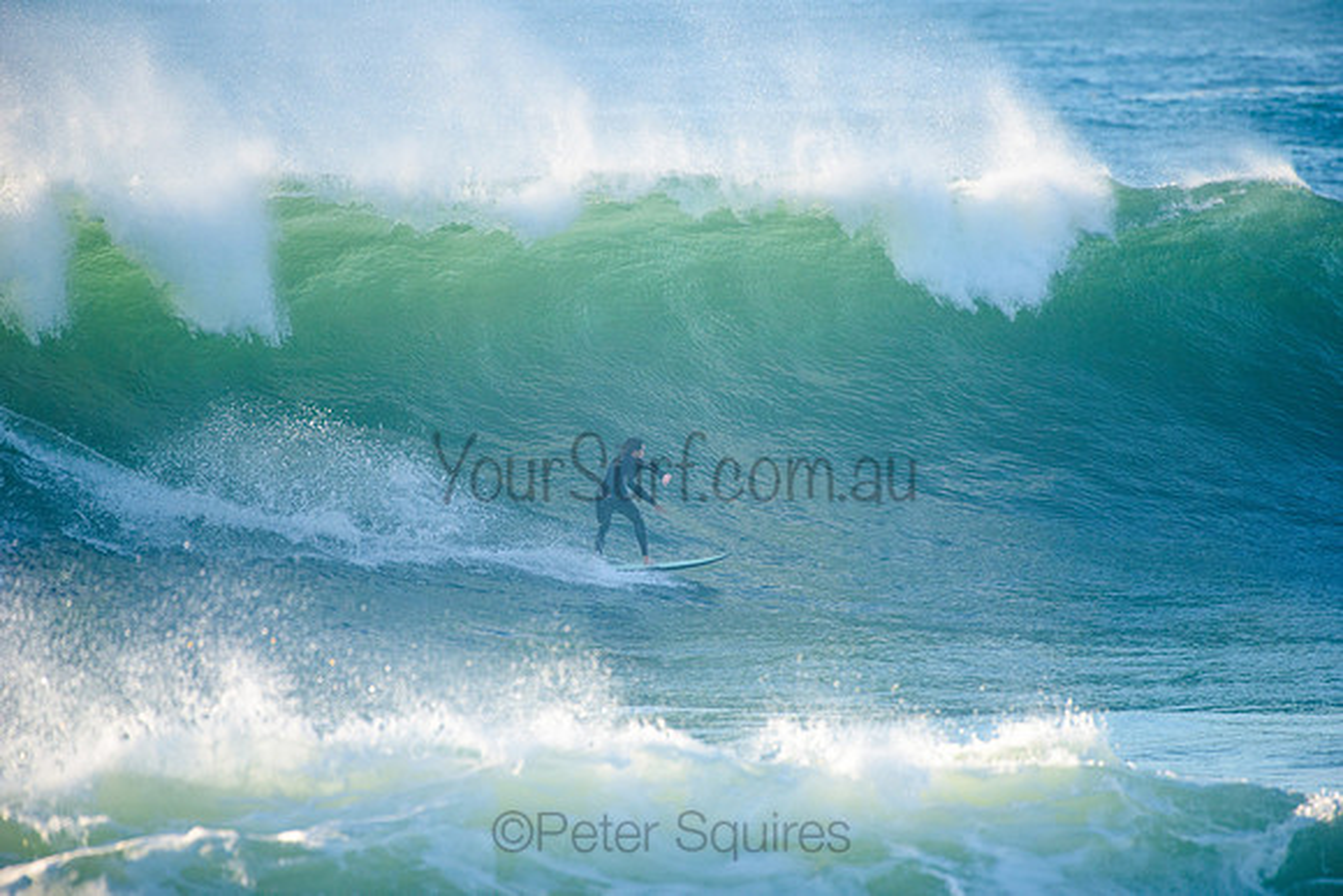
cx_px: 672
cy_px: 448
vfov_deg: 2.8
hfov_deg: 4.1
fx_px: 18660
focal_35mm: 500
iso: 400
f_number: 5.6
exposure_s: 1/1600
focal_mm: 500
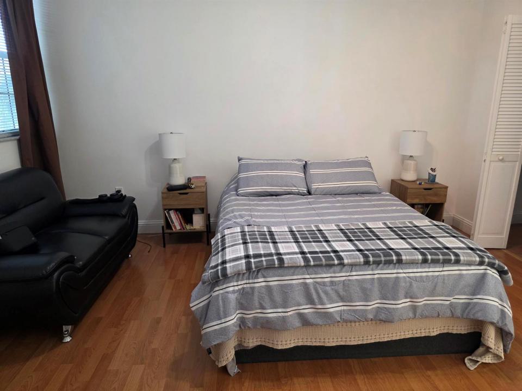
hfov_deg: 73.9
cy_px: 196
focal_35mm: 23
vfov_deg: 58.9
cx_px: 261
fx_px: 347
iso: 400
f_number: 1.7
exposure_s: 1/120
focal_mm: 6.3
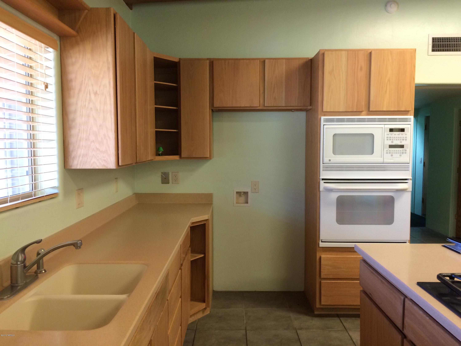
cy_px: 173
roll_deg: +1.0
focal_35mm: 29
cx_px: 230
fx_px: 386
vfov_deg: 48.2
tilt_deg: -3.9
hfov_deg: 61.7
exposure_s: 1/30
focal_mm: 4.15
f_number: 2.2
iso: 125
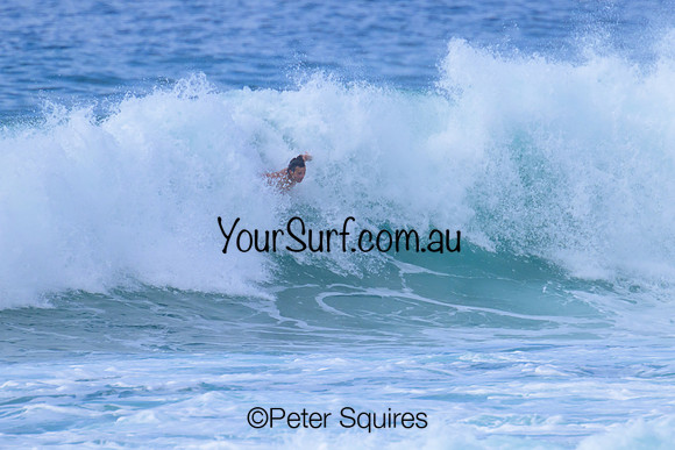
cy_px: 243
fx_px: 20520
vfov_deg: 1.3
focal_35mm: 1094
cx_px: 365
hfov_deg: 1.9
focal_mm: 800
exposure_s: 1/2000
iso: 800
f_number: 11
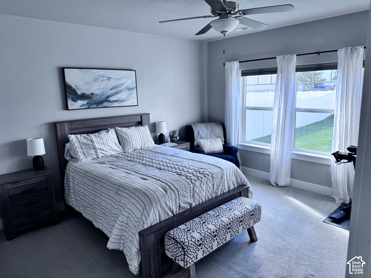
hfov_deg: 71.6
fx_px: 257
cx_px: 186
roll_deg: +1.9
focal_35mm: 24
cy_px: 139
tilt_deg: -10.6
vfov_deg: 56.8
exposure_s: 1/120
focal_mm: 6.76
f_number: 1.78
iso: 80
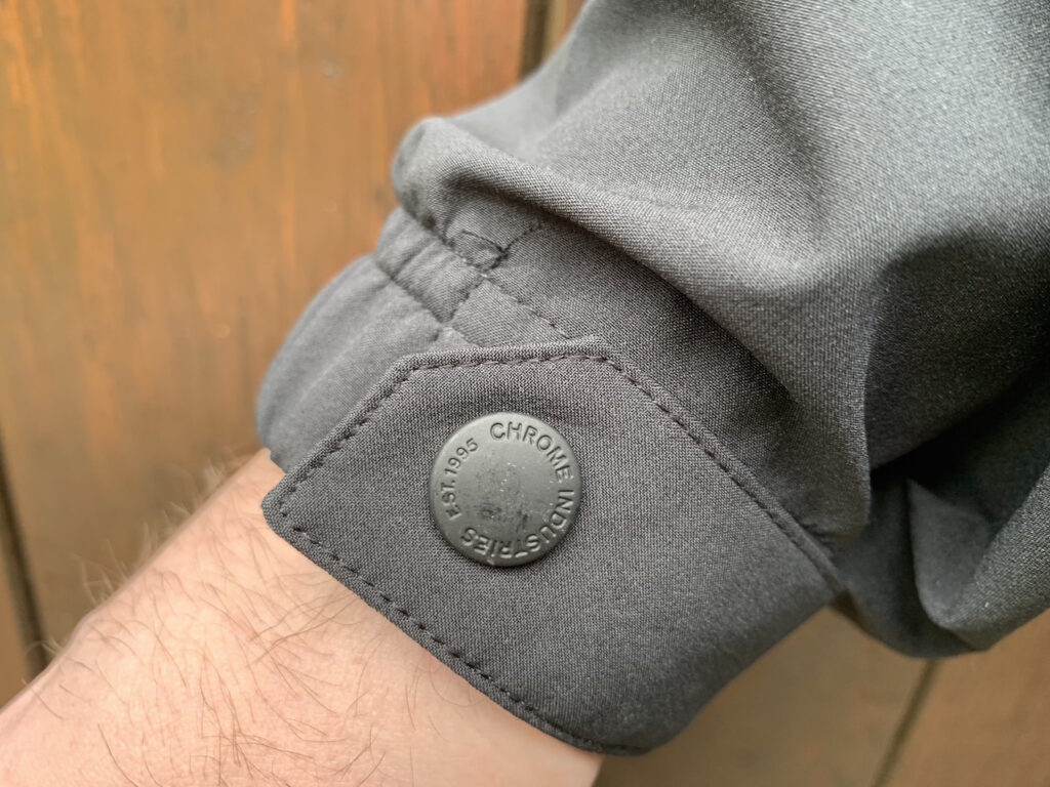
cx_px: 525
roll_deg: -5.1
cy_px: 394
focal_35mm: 26
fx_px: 789
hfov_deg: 67.3
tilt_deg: -29.2
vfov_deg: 53.1
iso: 100
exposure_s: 1/100
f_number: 1.8
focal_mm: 4.25
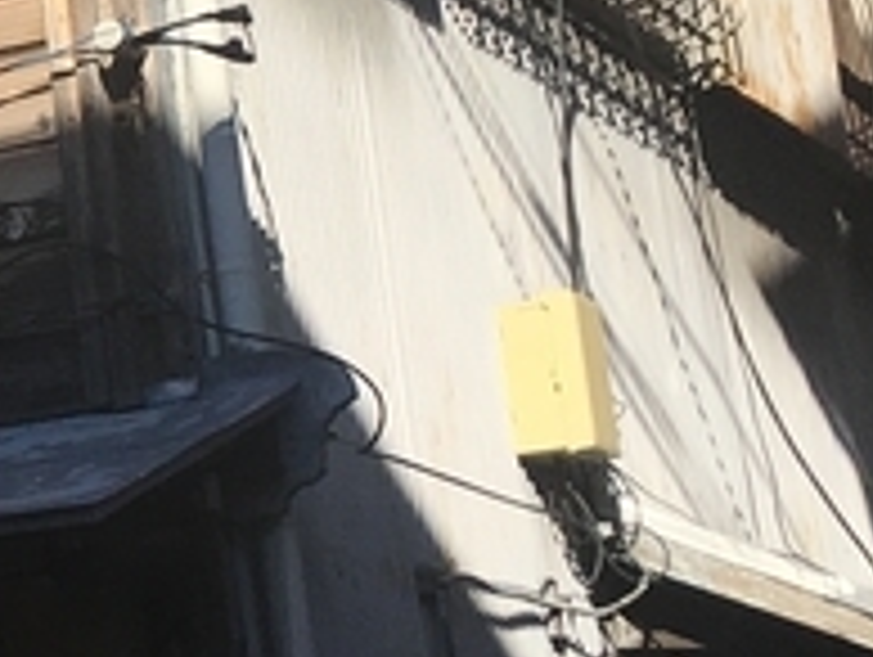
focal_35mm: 153
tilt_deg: +12.9
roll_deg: +2.3
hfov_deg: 11.5
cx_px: -932
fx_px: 3863
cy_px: 324
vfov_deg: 9.7
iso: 25
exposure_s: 1/1709
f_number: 2.2
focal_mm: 4.15
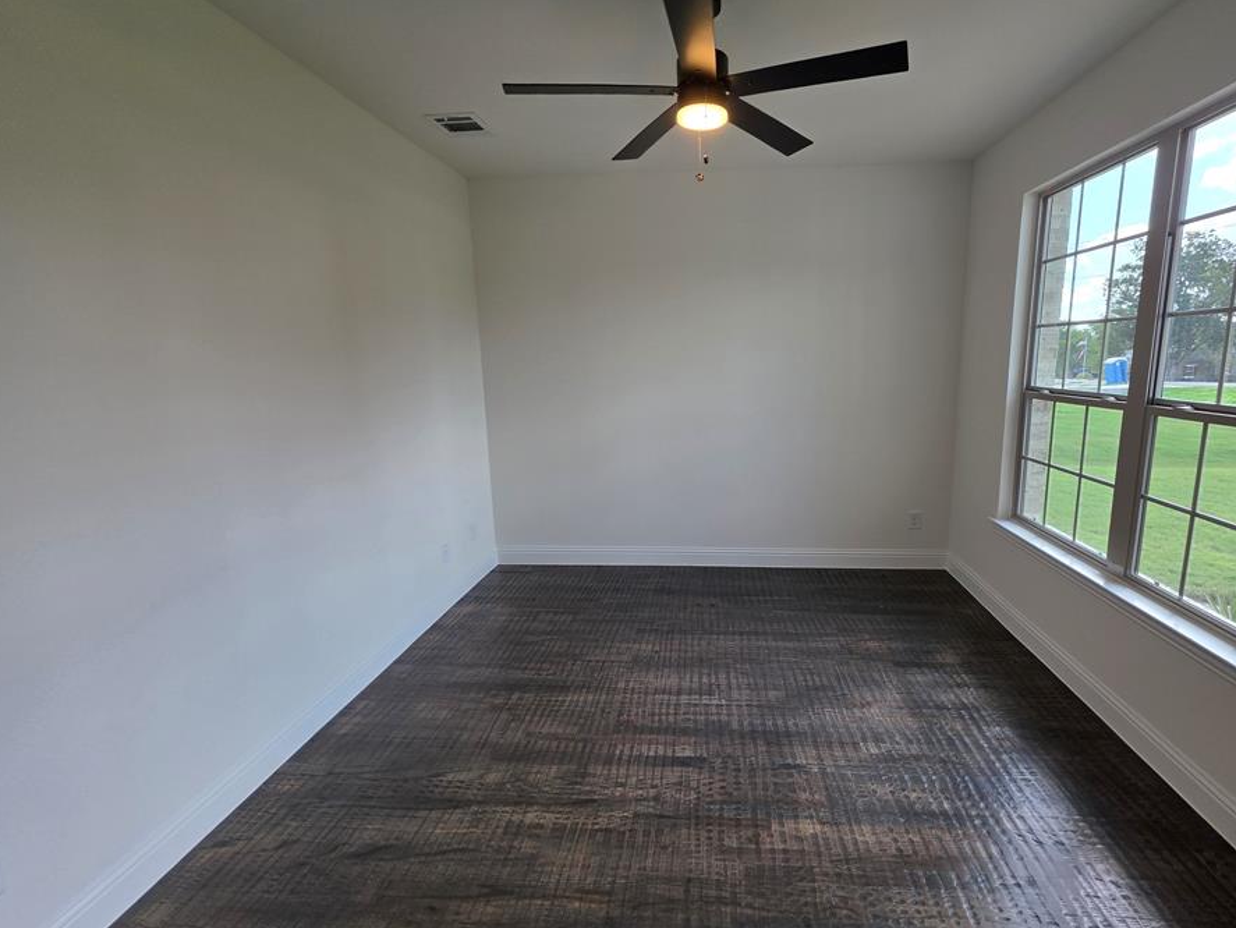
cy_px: 463
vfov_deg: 81.8
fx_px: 536
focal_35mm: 15
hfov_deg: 97.8
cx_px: 681
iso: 25
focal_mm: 2.2
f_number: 1.9
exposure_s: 1/120
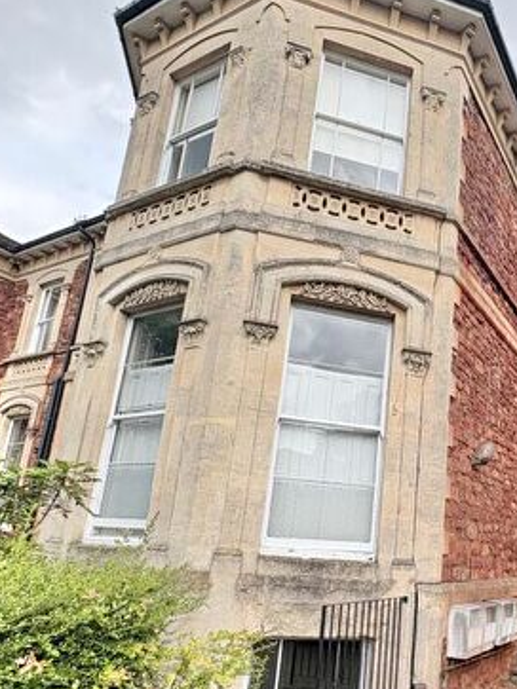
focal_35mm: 27
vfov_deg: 64.5
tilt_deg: +14.2
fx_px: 538
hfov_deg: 47.8
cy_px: 428
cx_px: 430
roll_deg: -3.4
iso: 40
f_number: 2.2
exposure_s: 1/625
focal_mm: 2.22
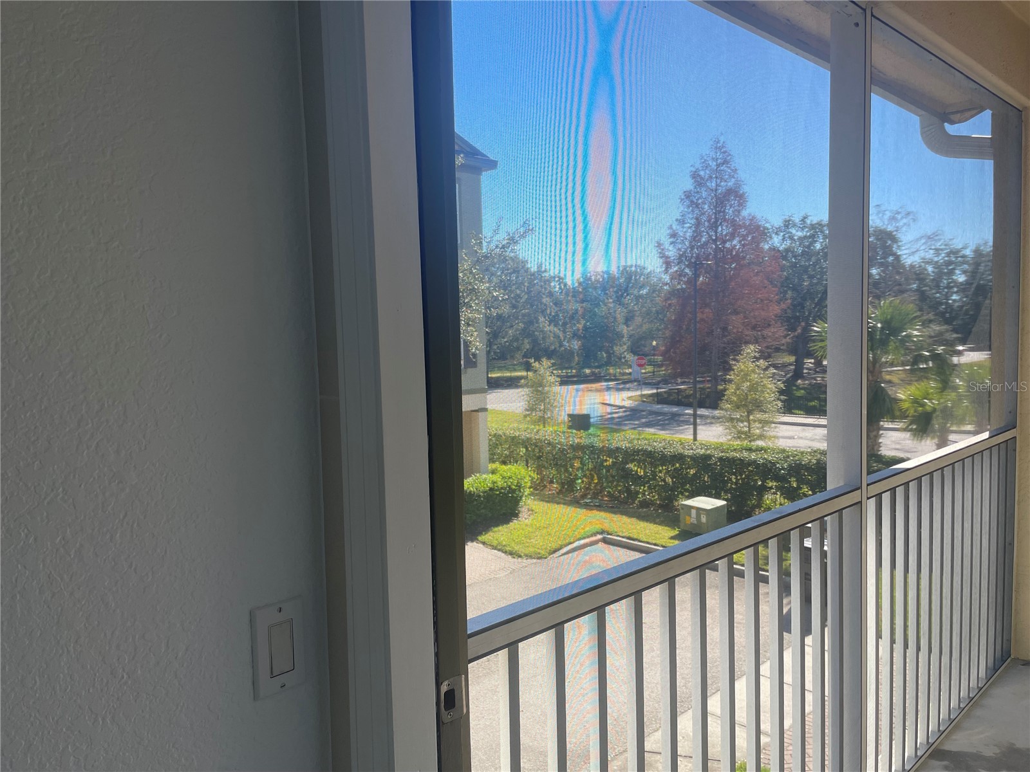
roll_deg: +2.1
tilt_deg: -3.1
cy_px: 386
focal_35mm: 26
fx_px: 774
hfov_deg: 67.3
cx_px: 515
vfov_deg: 53.1
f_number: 1.6
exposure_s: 1/1171
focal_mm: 4.2
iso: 50
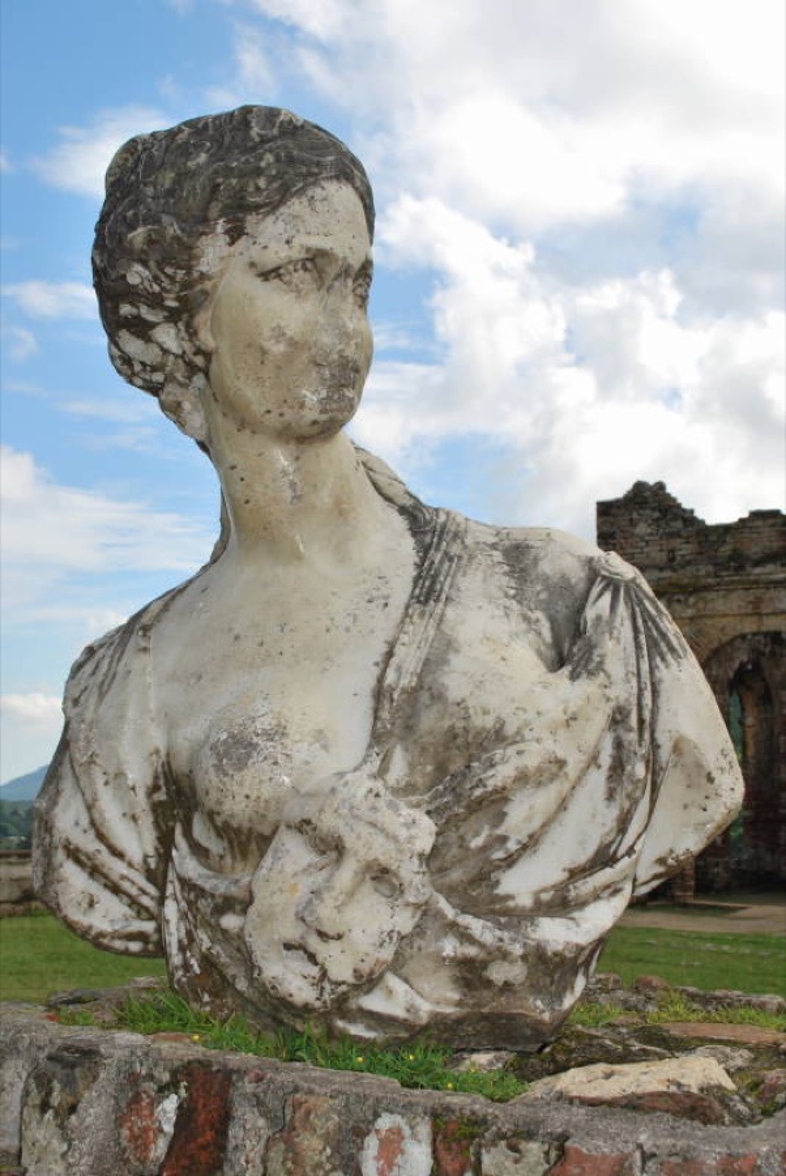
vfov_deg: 43.6
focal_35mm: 45
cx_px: 393
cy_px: 588
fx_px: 1470
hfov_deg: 29.9
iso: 100
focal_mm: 30
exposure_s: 1/200
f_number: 8
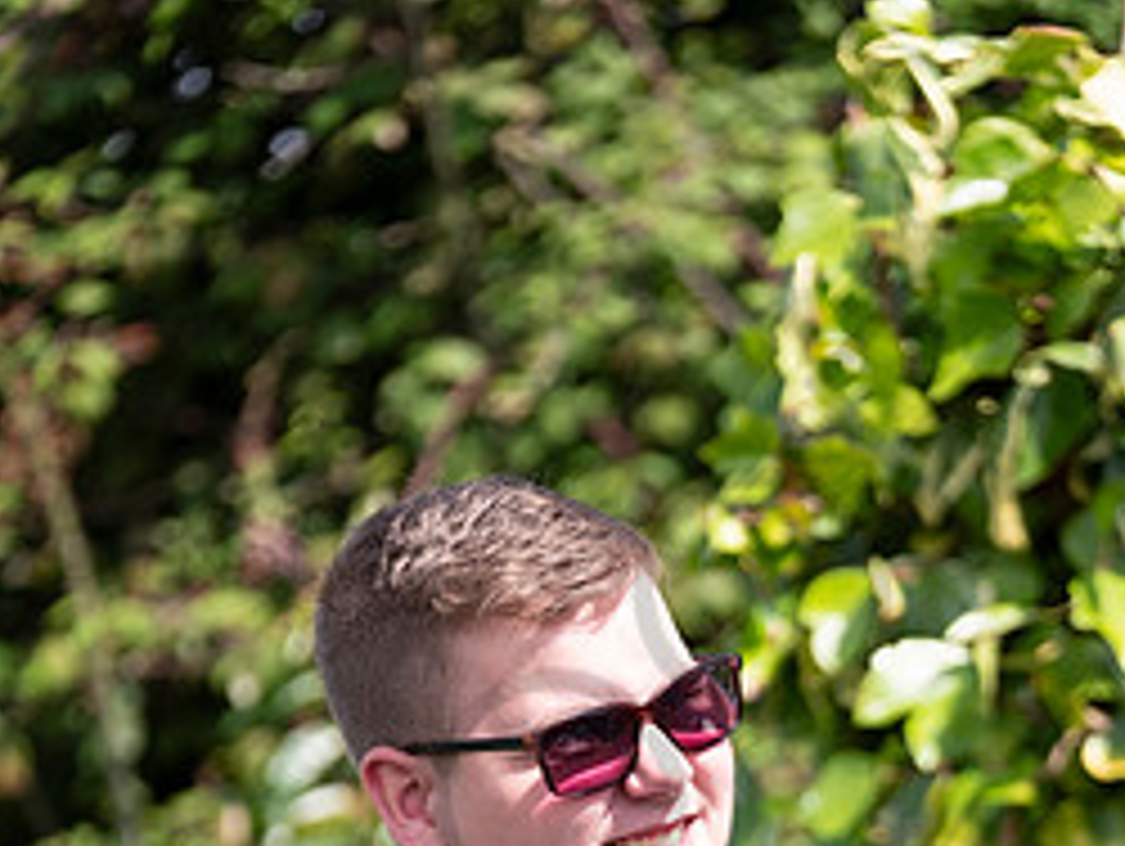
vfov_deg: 4.1
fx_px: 11809
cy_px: 940
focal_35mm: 363
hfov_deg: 5.5
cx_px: 603
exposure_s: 1/1000
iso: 200
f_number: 3.2
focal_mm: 140
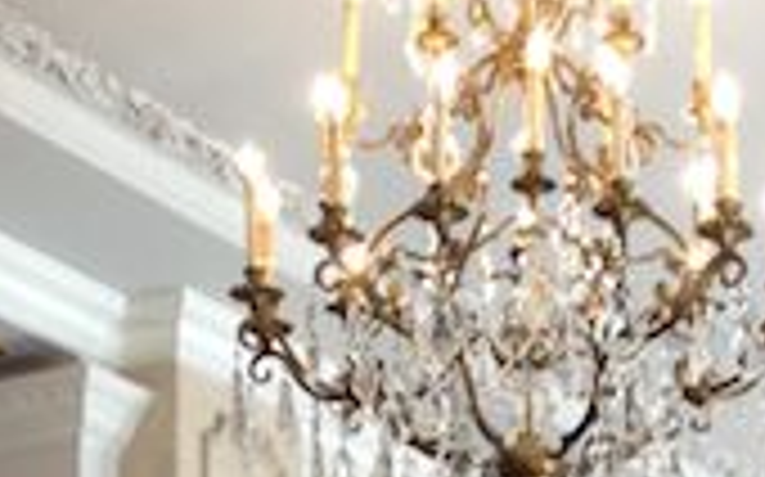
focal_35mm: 144
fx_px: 3000
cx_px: 594
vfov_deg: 8.5
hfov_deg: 14.5
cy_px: 1033
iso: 50
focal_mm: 4.12
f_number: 2.4
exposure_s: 1/24
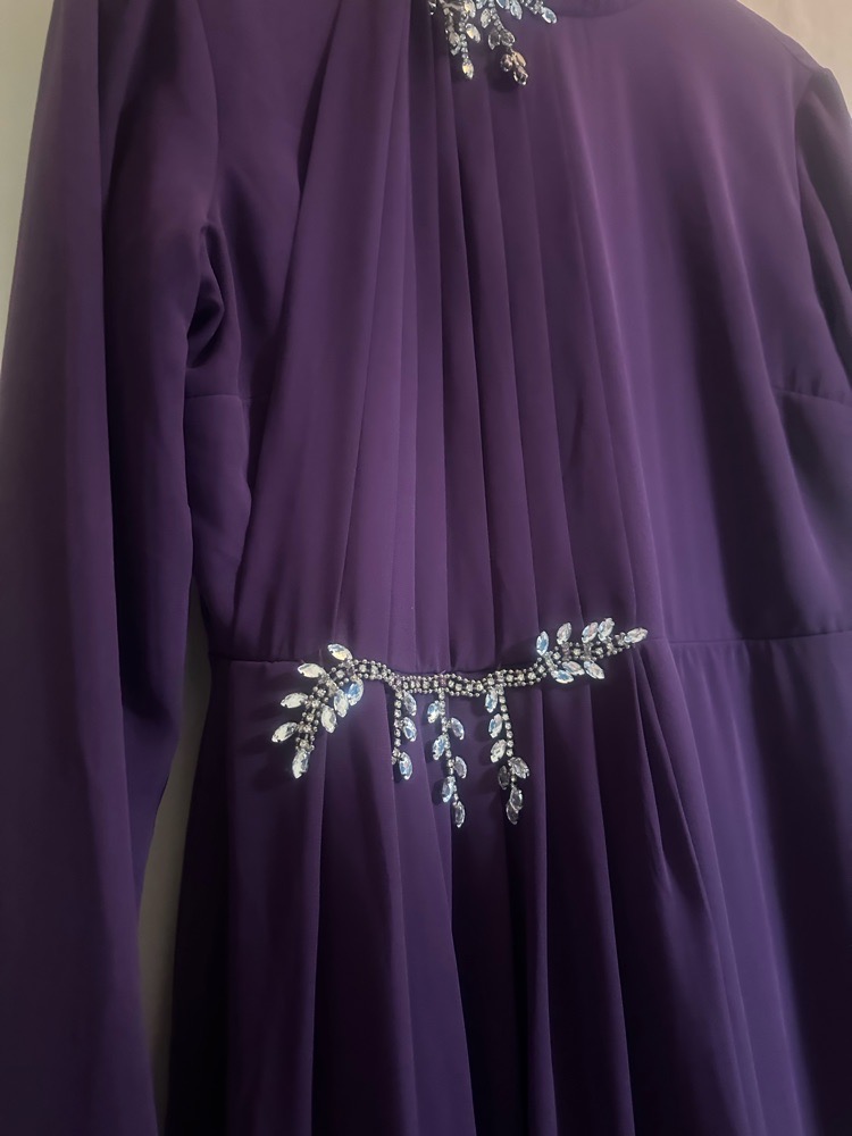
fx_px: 788
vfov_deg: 71.6
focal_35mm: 24
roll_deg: +2.8
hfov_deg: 56.8
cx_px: 426
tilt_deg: +9.7
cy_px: 568
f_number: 1.78
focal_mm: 6.86
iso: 2000
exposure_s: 1/30
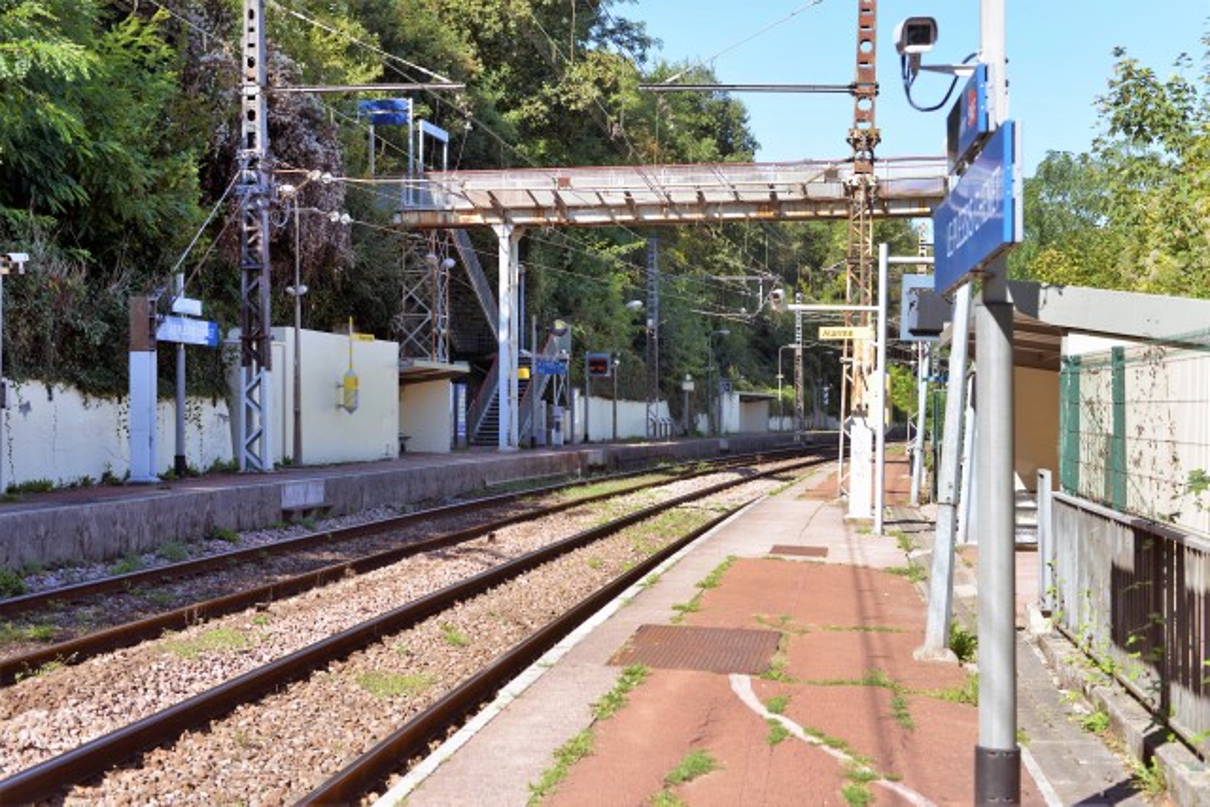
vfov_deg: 27.0
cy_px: 404
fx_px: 1681
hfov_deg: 39.6
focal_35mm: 50
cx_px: 605
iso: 400
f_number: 6.3
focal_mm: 50
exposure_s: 1/1000
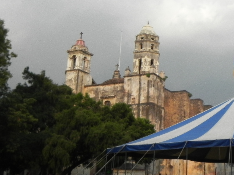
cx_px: 176
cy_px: 90
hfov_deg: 35.4
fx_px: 358
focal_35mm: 53
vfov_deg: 27.5
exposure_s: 1/317
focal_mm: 5.2
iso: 160
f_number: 7.1
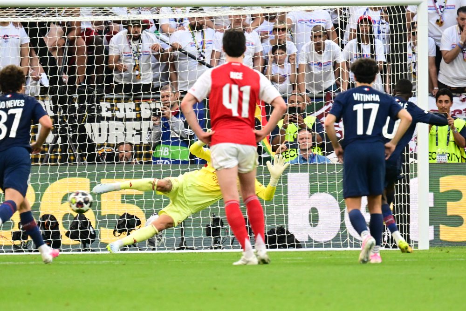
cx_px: 233
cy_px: 156
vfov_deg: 3.4
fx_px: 5181
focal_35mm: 400
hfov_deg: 5.2
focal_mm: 400
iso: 3200
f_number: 5.6
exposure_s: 1/1000
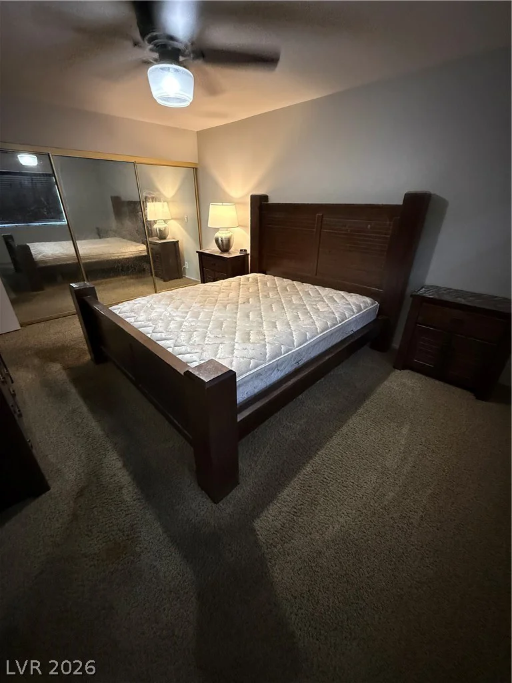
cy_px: 342
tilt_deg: -28.3
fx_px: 276
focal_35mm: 14
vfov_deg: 102.1
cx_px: 256
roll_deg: -1.2
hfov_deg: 85.7
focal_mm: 2.22
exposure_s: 1/40
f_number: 2.2
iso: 1000
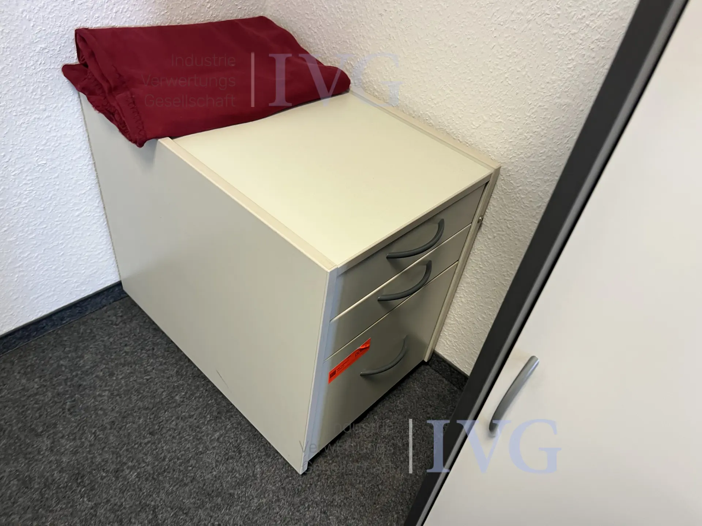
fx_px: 527
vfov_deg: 53.1
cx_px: 351
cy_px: 263
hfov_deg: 67.3
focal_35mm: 26
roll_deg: -10.7
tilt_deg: -43.7
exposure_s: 1/50
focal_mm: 5.1
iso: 80
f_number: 1.6
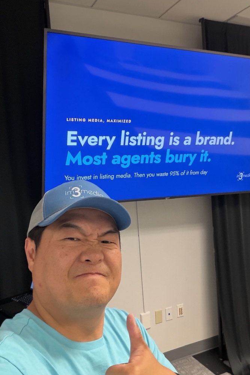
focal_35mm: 32
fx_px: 333
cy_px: 188
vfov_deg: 58.7
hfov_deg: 41.1
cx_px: 132
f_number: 1.9
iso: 320
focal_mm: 2.71
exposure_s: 1/60
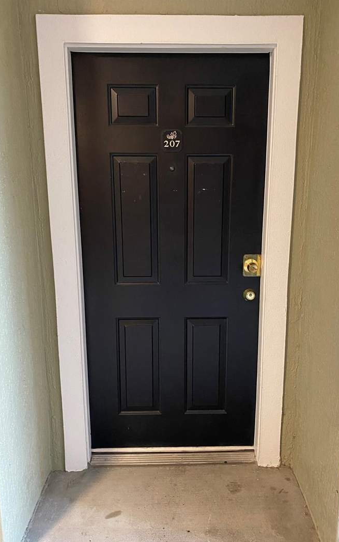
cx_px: 178
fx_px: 414
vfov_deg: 66.5
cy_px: 273
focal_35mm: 28
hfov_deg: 44.5
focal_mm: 4.25
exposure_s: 1/31
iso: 400
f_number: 1.8
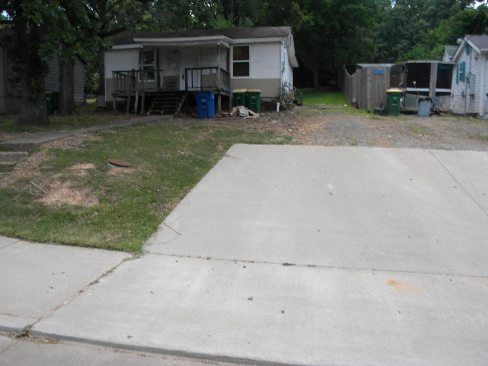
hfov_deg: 58.3
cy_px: 168
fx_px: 437
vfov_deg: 45.4
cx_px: 231
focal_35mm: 31
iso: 80
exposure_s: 1/340
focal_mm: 5
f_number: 3.5
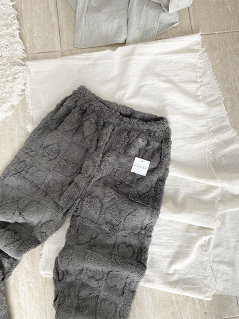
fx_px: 239
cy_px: 160
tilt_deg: -82.8
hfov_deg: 53.1
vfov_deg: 67.3
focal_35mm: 26
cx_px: 120
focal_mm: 4.25
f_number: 1.8
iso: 50
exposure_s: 1/122
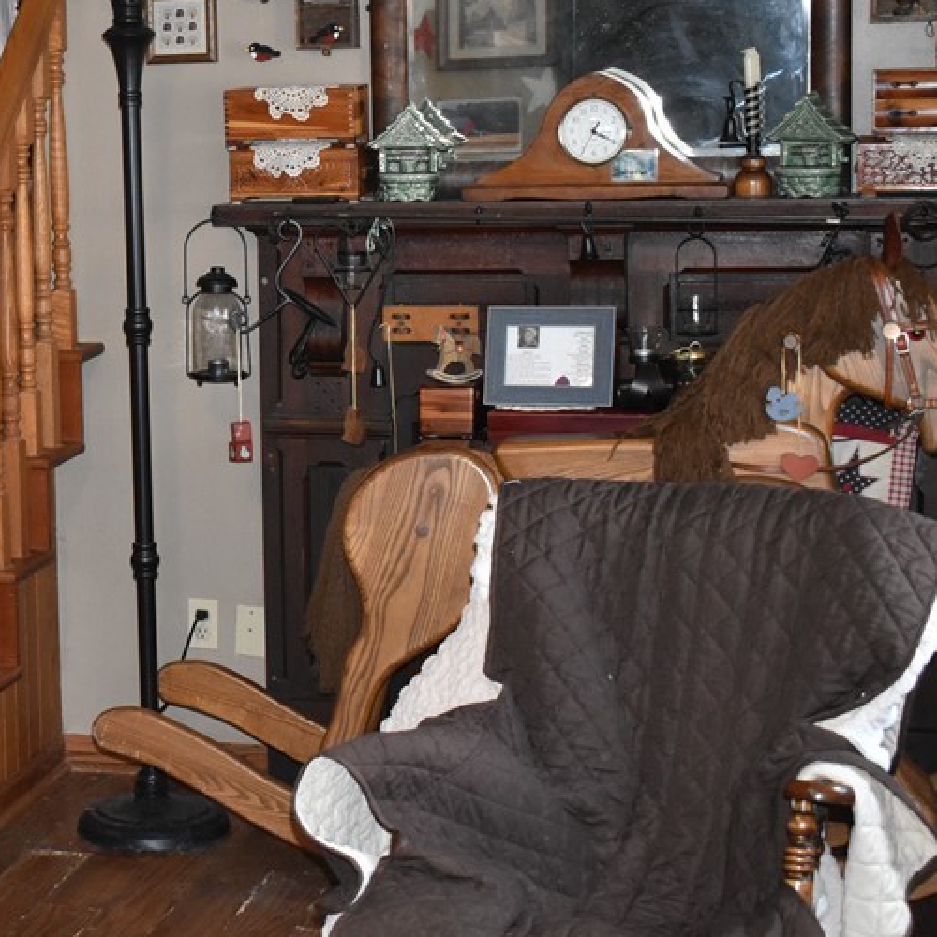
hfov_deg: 20.1
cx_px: -52
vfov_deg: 20.9
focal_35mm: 83
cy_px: 371
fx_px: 2542
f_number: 4.2
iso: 2500
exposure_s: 1/200
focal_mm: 30
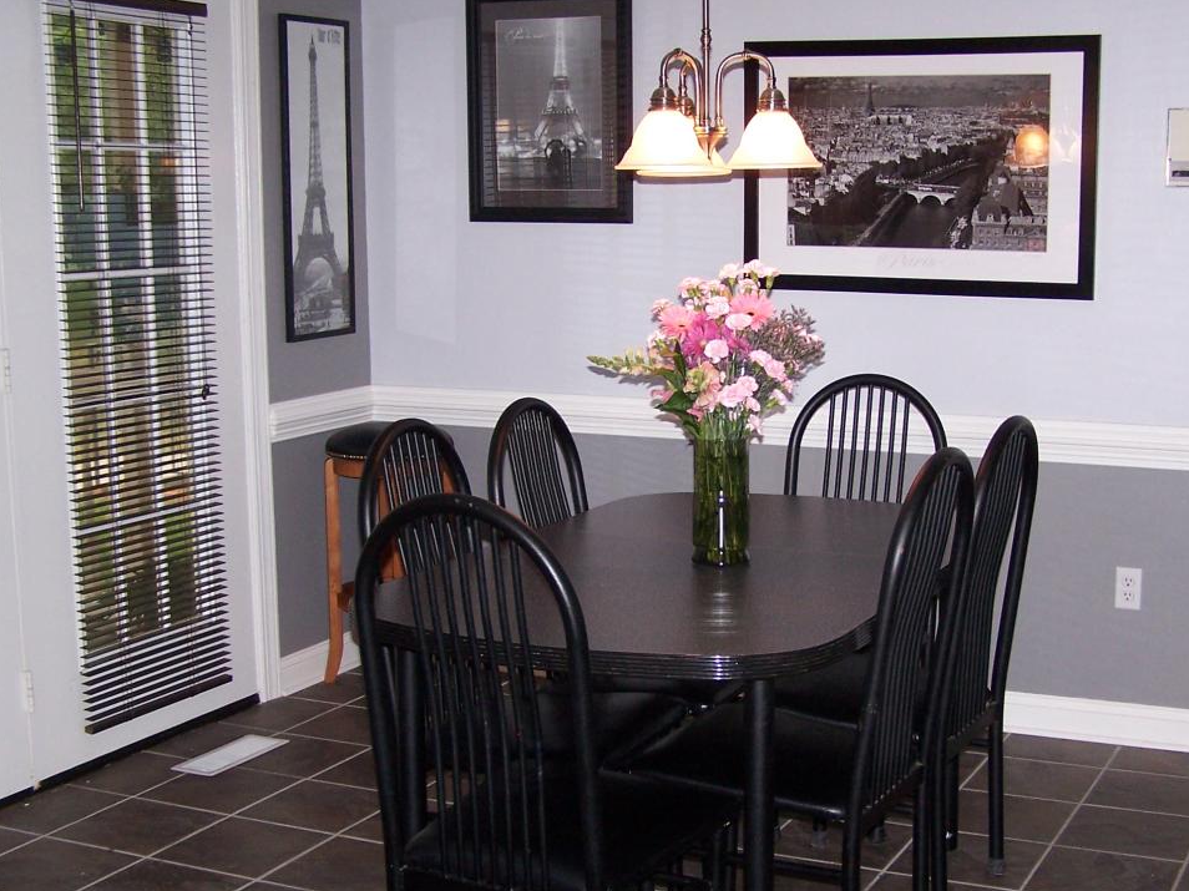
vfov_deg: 28.5
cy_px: 495
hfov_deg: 37.3
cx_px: 733
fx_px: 1751
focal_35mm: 51
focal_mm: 6.3
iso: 140
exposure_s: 1/60
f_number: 2.8
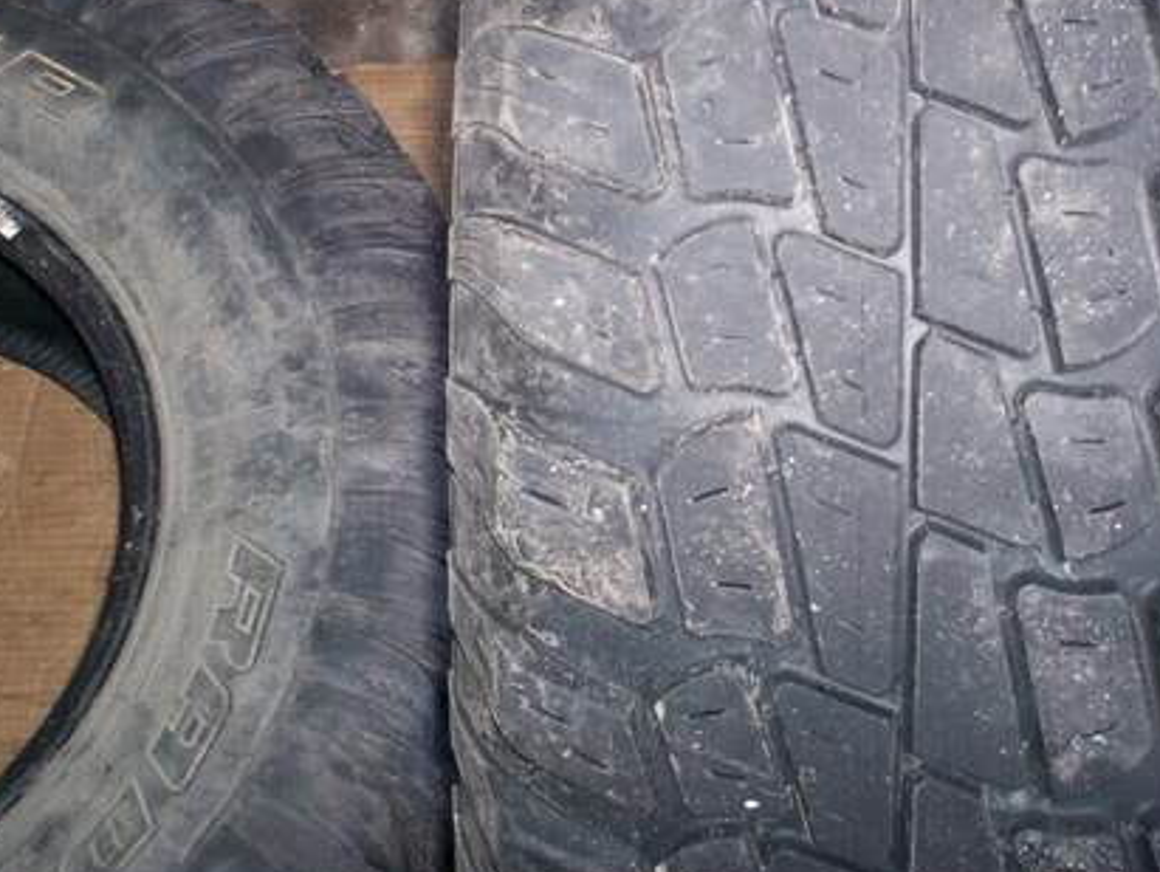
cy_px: 133
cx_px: 658
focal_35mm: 70
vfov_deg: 20.7
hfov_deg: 27.7
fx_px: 2348
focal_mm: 6
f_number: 4.5
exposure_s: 1/60
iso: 140
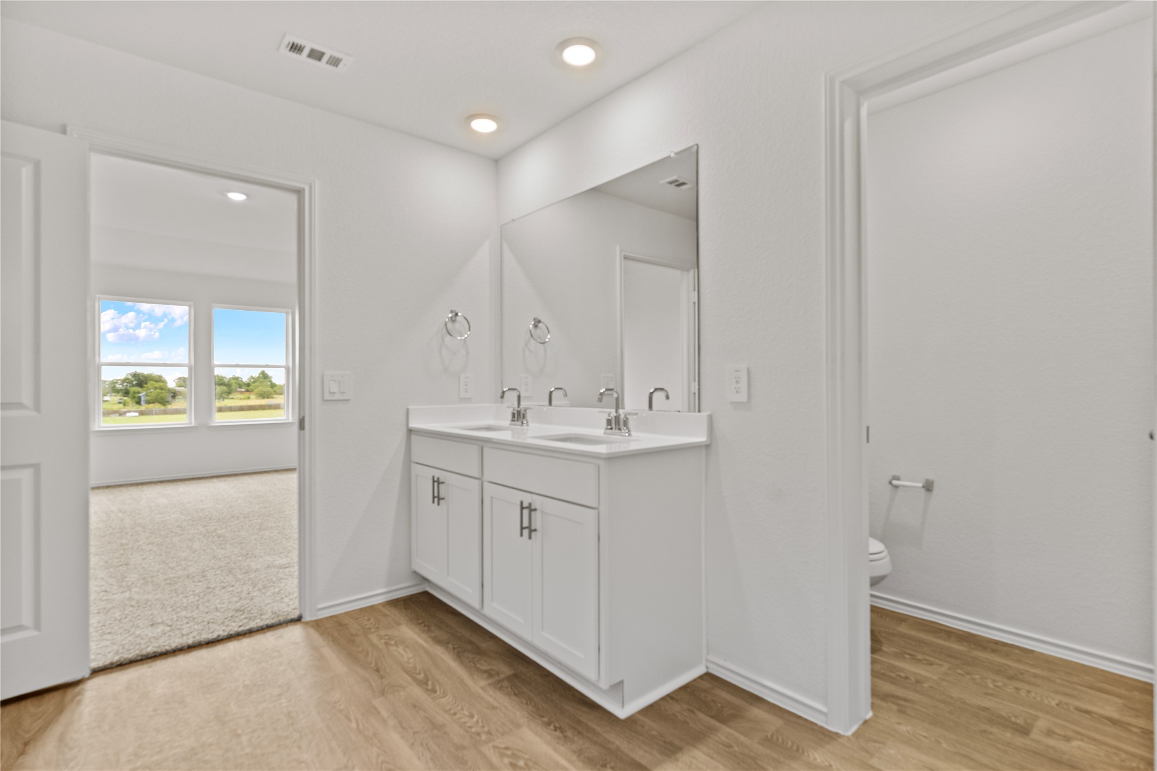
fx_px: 543
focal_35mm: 17
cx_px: 578
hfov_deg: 93.6
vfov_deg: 70.7
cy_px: 386
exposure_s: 1/25
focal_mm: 16.9
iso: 1000
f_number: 6.3
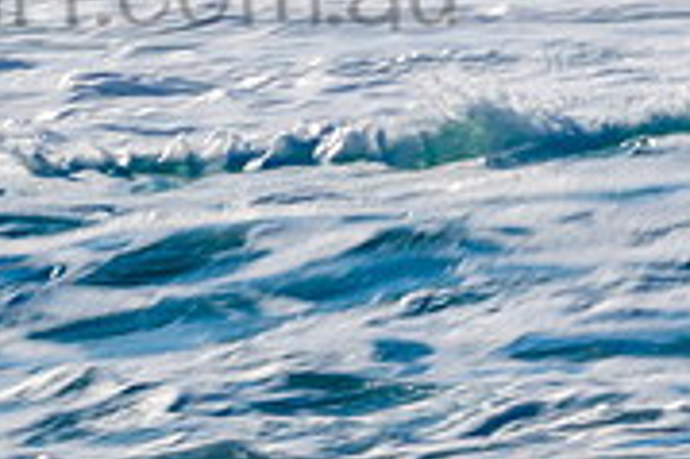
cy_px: -64
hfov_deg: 0.8
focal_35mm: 2436
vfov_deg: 0.6
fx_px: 46646
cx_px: 50
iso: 100
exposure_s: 1/25
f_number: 32
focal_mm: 500
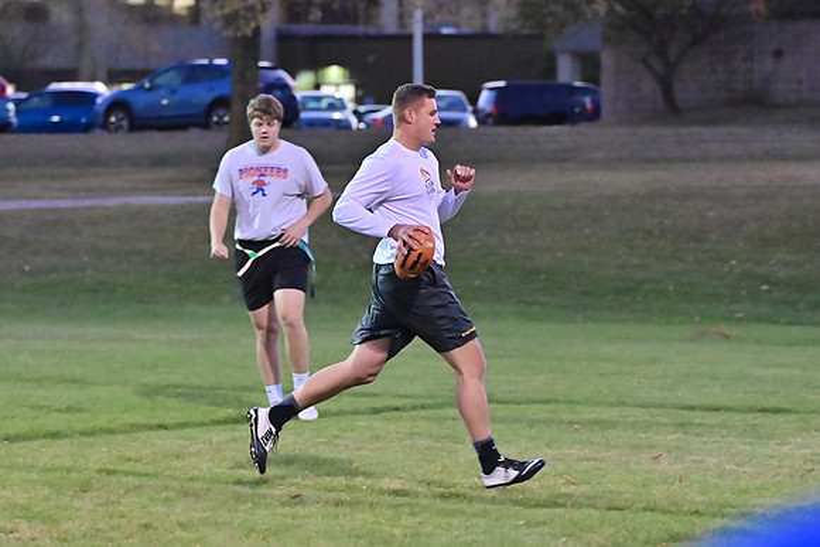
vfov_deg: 7.0
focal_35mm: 195
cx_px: 410
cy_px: 274
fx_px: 4442
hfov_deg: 10.5
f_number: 4
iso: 6400
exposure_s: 1/400
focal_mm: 130
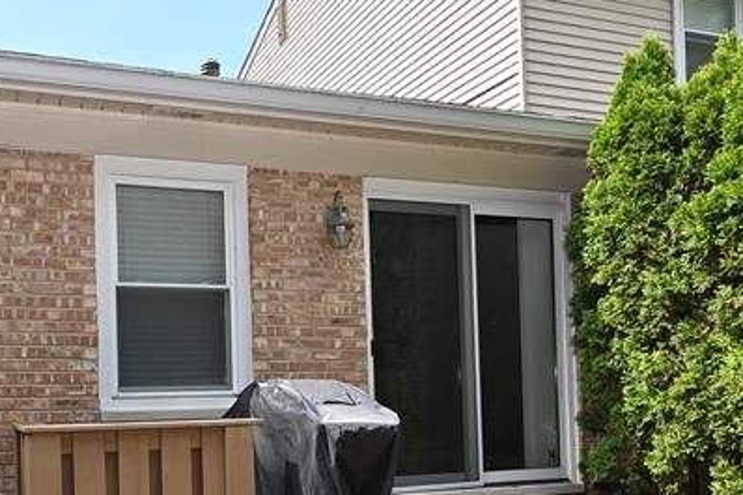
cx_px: 138
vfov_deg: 35.8
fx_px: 743
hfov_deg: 49.7
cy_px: 389
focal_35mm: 36
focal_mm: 14
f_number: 7.1
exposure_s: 1/200
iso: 110
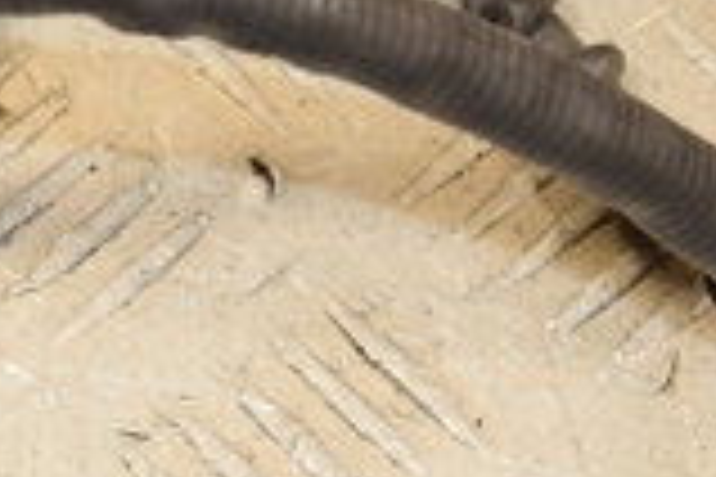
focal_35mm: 241
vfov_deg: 5.7
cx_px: -360
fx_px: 4793
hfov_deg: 8.4
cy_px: -68
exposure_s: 1/200
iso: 800
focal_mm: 40
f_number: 9
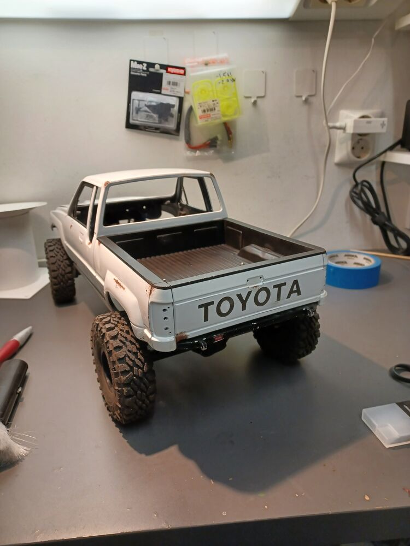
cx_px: 205
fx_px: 395
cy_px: 273
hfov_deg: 54.9
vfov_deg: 69.4
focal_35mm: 25
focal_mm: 4.6
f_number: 1.8
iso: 125
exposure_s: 1/49
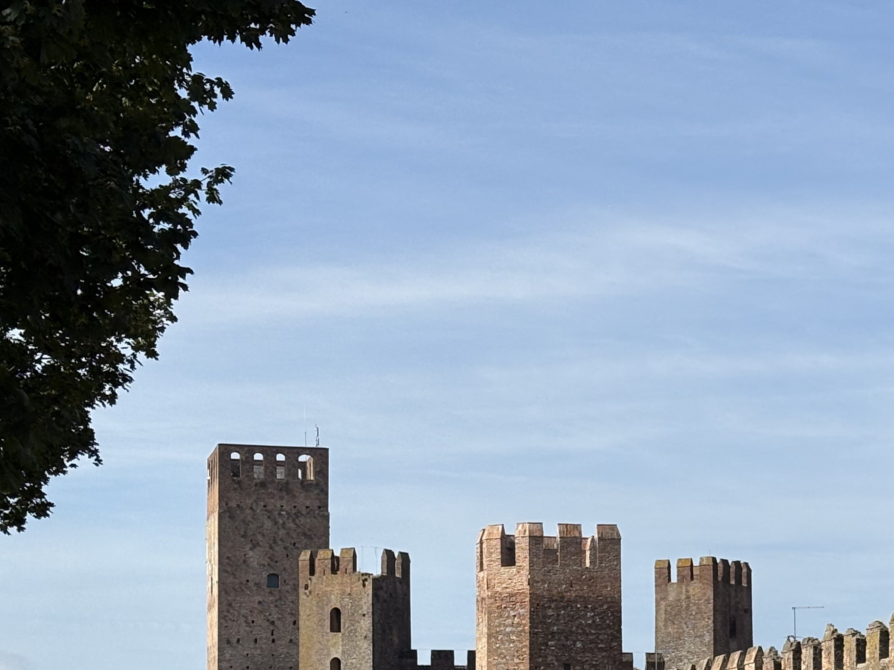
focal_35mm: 114
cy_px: 720
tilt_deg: +3.5
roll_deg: +1.0
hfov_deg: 17.0
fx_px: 2944
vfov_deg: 12.8
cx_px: 807
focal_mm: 5.96
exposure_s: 1/4065
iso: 40
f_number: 1.6
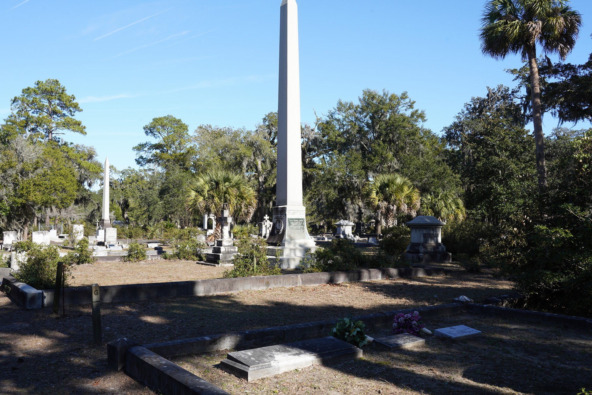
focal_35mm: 33
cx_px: 296
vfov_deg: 40.0
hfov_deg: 57.2
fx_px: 543
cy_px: 198
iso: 200
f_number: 14
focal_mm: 33
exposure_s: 1/100
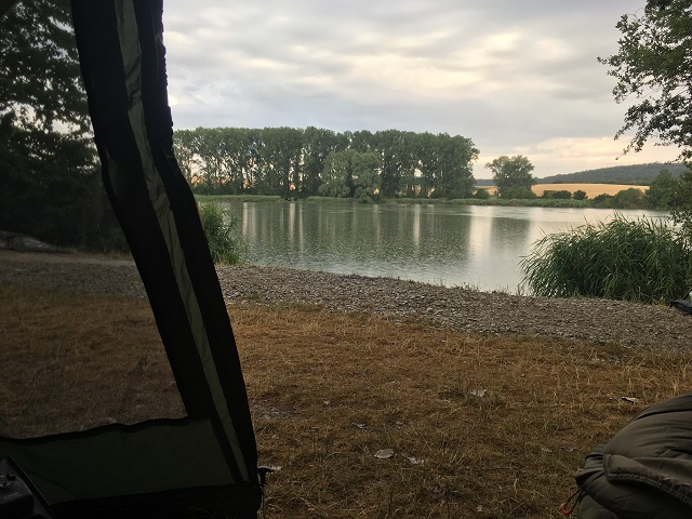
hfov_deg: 61.7
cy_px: 260
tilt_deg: -5.9
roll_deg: +0.1
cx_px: 346
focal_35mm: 29
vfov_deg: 48.2
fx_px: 580
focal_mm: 4.15
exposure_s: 1/100
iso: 25
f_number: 2.2
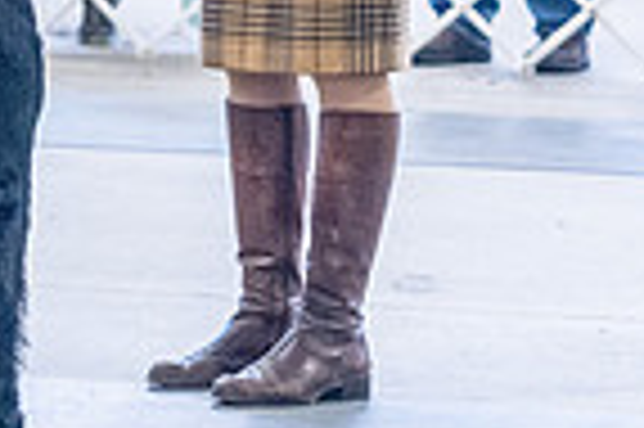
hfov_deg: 6.8
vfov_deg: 4.5
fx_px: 5378
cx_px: -113
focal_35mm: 301
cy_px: -300
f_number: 3.5
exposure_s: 1/320
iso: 6400
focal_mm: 74
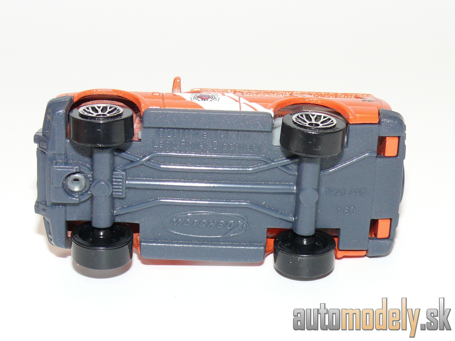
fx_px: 1275
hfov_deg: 20.2
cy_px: 170
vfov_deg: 15.2
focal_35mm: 97
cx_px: 228
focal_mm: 13.2
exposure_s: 1/30
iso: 100
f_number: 4
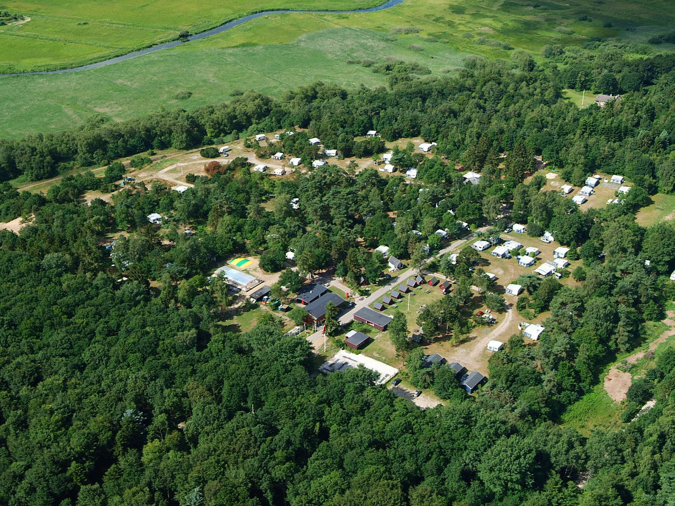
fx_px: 507
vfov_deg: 53.1
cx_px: 338
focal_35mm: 26
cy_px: 253
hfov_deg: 67.3
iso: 100
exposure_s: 1/1404
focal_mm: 4.7
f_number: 2.2
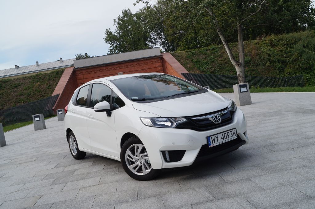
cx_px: 158
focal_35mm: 33
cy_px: 104
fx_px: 288
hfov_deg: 57.3
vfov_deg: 39.8
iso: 100
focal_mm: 22
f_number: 11
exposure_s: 1/100
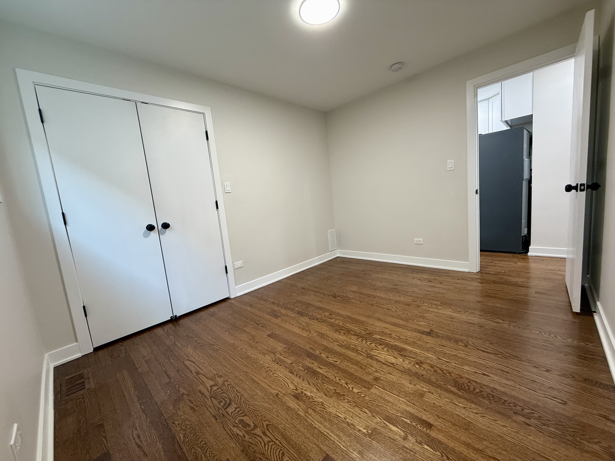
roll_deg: +5.5
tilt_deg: -7.6
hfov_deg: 102.1
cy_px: 230
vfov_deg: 85.7
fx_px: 249
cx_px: 308
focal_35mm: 14
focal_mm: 2.22
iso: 160
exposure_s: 1/60
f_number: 2.2
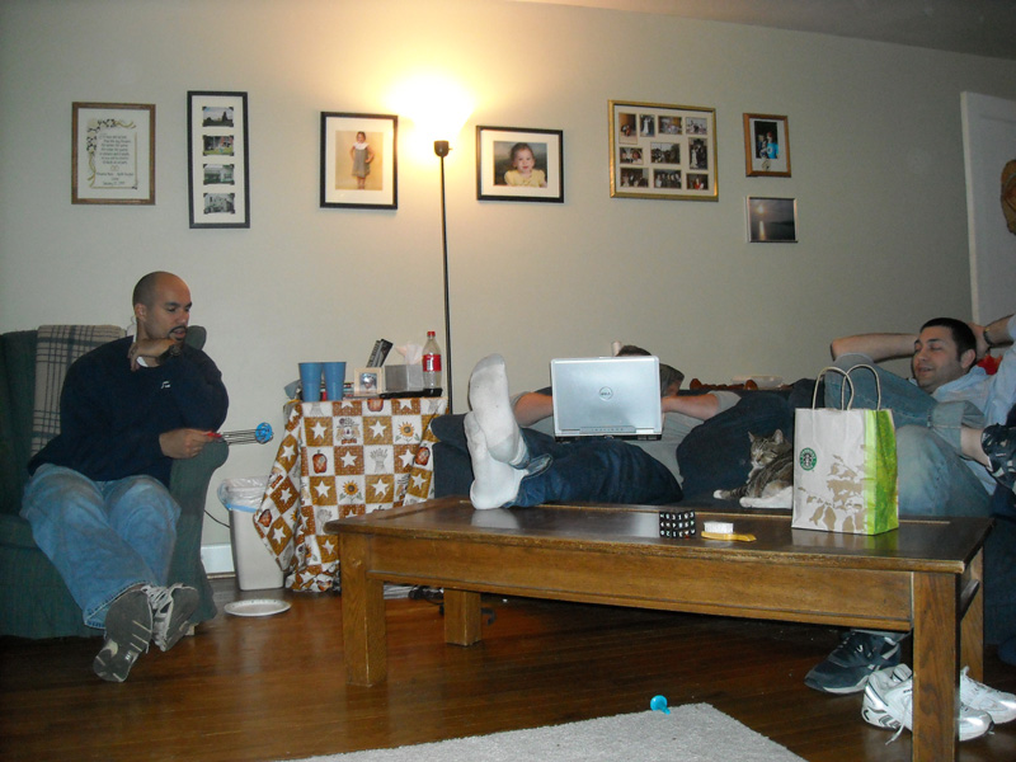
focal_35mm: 35
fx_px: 1027
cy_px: 381
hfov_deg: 52.6
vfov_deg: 40.7
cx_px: 508
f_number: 2.8
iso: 400
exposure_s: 1/60
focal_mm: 5.7
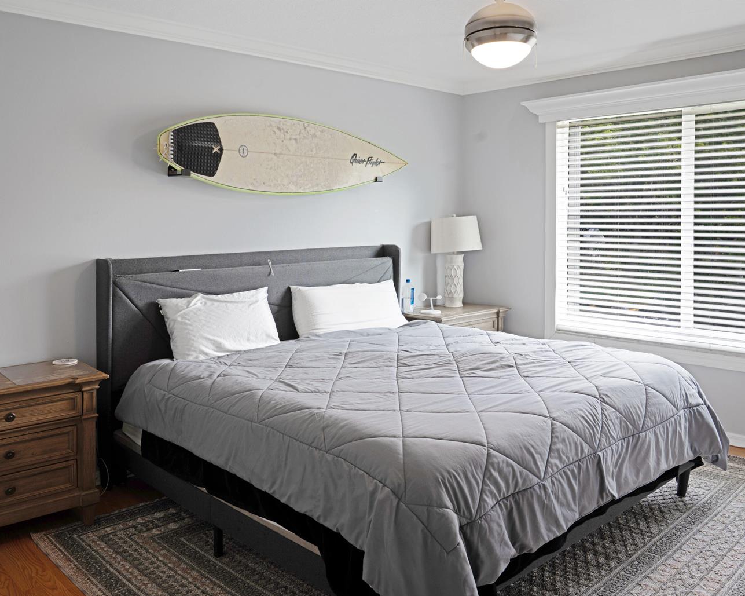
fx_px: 617
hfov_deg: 62.2
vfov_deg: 51.5
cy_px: 305
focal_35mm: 28
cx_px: 380
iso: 100
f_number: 8
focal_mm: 24
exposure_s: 1/80
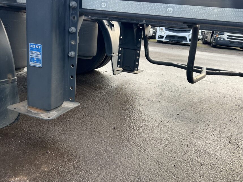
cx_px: 131
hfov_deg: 58.3
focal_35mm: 31
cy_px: 83
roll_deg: -5.8
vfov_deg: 45.4
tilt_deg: -14.7
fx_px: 218
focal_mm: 5.7
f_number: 1.5
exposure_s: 1/280
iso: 40
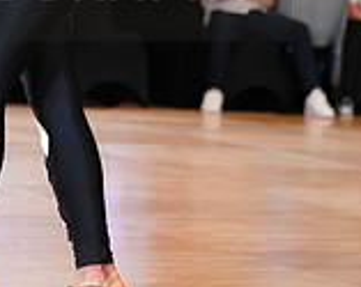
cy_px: -34
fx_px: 2591
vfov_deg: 6.3
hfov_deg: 7.9
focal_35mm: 243
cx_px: -24
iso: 1600
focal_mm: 70
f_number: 2.8
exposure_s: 1/320
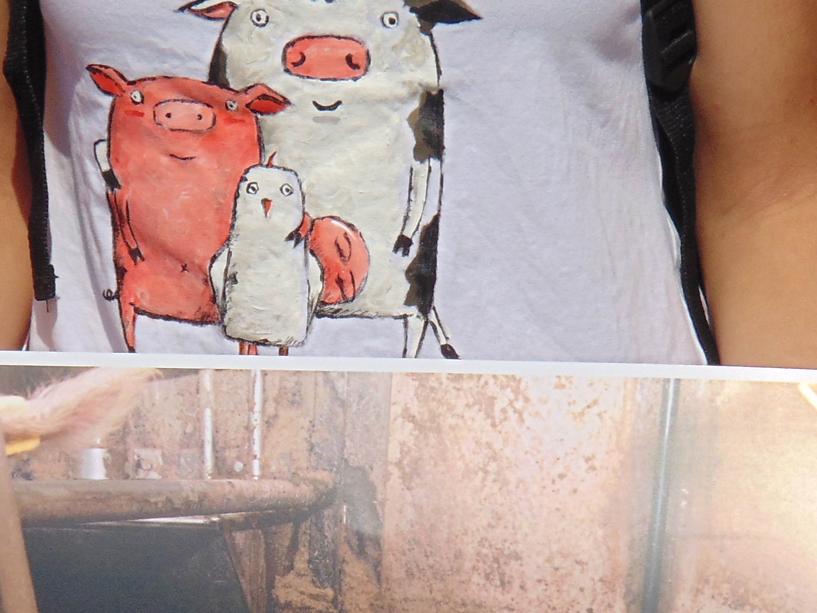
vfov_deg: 3.0
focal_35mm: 498
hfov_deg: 4.0
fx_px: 11754
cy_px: 430
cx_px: 318
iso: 80
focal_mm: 36.4
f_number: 10.6
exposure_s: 1/320
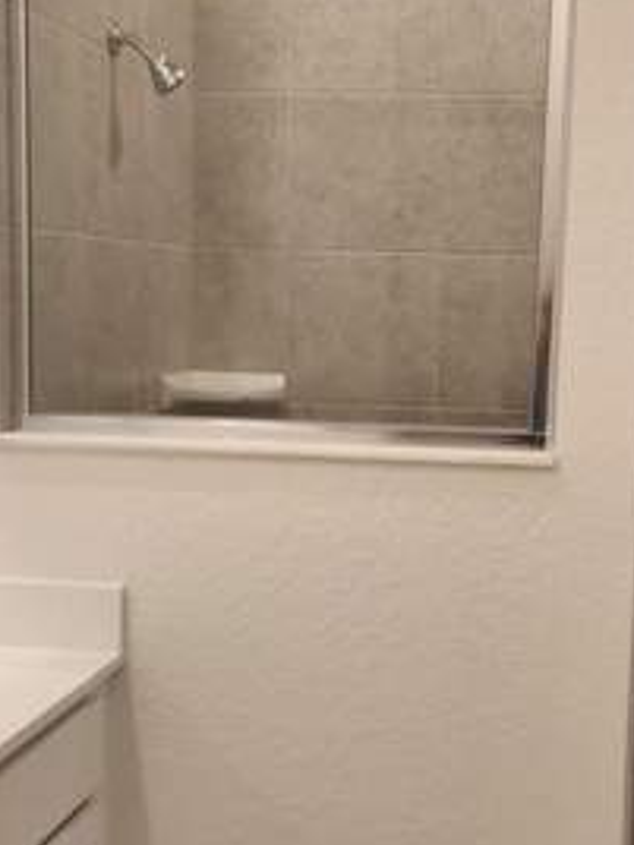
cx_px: 375
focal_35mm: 55
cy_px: 467
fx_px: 1343
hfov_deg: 26.5
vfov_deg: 34.9
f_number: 1.8
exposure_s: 1/180
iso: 160
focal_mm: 5.4
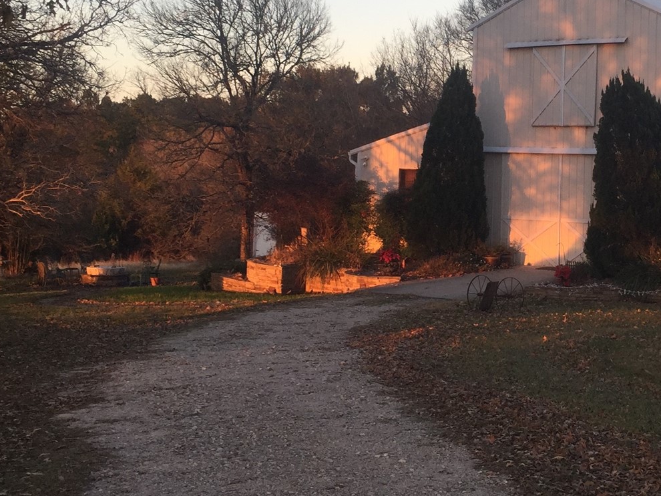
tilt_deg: +1.5
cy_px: 148
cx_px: 550
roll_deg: -0.6
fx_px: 1145
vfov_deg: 24.2
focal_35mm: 60
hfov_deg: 31.2
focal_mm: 4.15
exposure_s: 1/151
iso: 32
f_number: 2.2
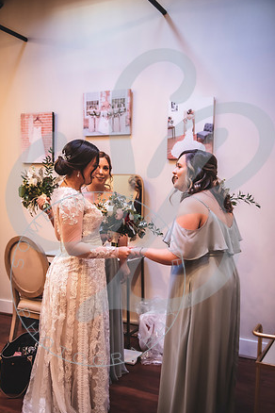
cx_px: 140
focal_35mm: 37
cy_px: 207
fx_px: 424
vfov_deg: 51.9
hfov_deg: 35.9
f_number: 2.8
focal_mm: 36
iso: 2000
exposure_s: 1/125
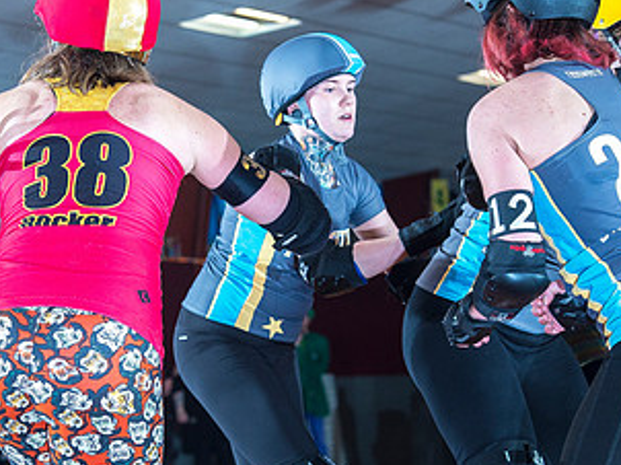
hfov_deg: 10.2
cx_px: 158
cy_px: 363
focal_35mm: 194
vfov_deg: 7.6
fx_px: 3478
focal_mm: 105
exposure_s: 1/160
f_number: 7.1
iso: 800
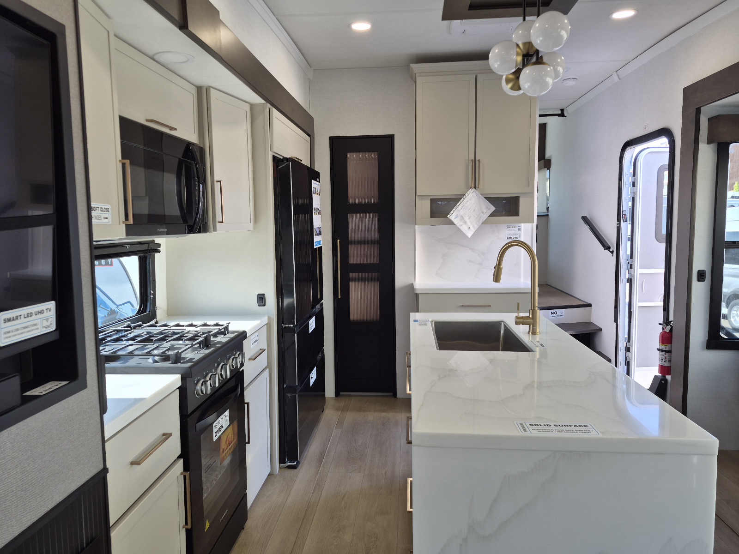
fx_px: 491
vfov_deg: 58.9
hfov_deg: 73.9
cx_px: 370
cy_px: 277
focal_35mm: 23
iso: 32
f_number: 1.8
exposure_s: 1/81.3
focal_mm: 5.4
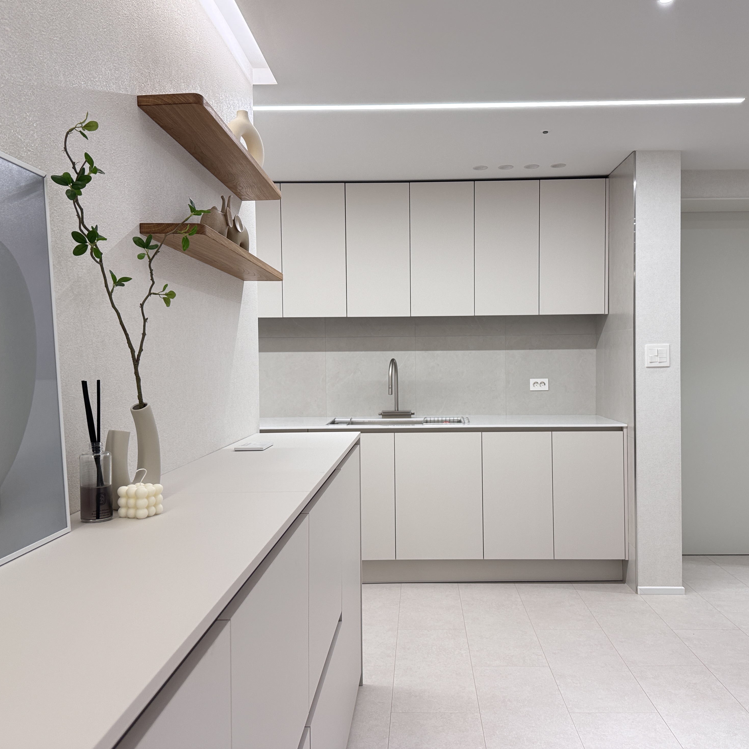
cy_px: 368
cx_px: 411
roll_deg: +0.6
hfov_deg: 55.5
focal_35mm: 29
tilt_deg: -1.2
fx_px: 710
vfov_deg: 55.6
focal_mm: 6.76
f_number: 1.78
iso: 125
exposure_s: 1/120
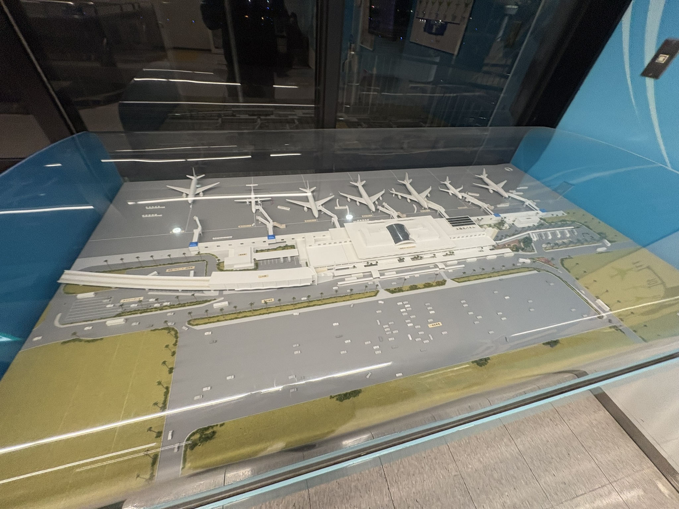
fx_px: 275
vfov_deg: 85.7
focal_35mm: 14
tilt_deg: -40.7
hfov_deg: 102.1
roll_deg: -6.9
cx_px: 340
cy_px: 254
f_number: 2.2
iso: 250
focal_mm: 2.22
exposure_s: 1/86
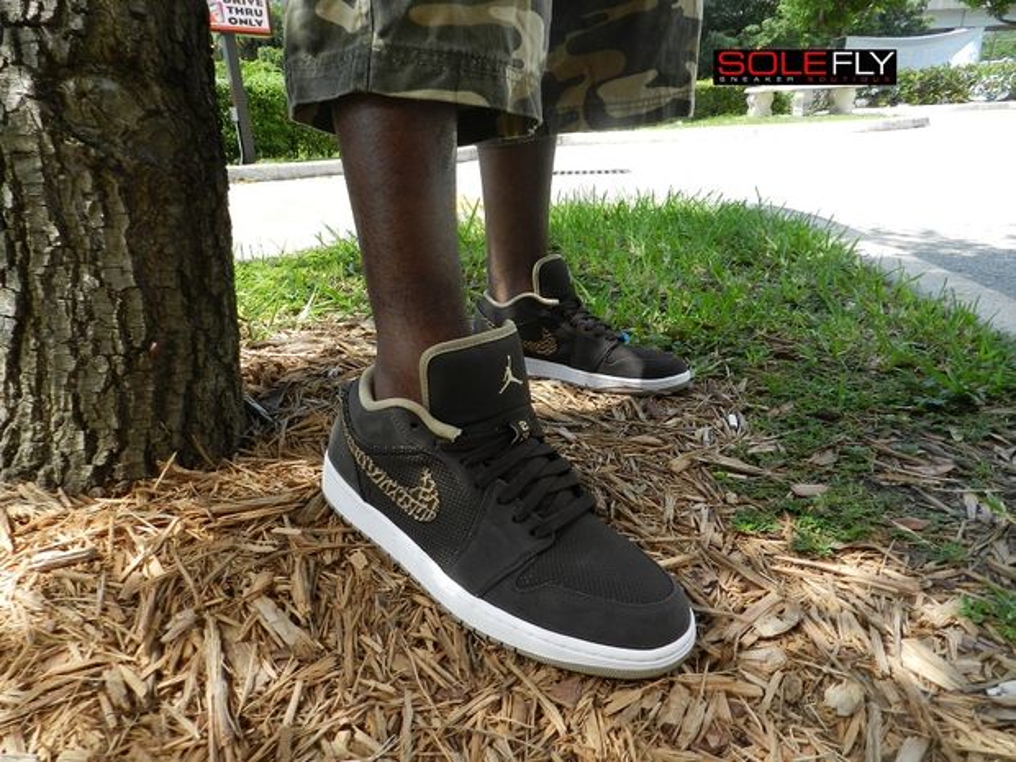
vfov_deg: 58.9
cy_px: 381
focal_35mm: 23
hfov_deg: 73.9
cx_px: 508
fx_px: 675
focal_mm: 4
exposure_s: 1/640
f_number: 3.4
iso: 160
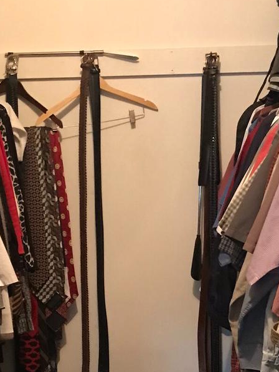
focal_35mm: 72
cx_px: 94
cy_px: 330
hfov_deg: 20.4
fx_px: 773
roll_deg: +2.1
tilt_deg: -11.5
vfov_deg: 26.2
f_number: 1.8
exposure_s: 1/6
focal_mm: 3.99
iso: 100
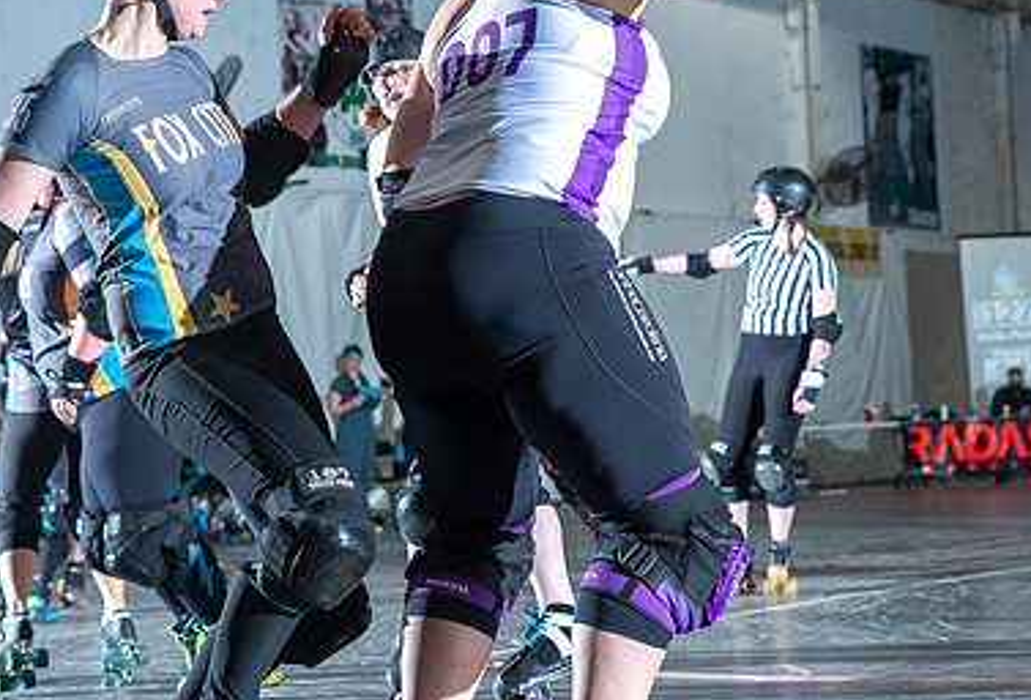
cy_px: 296
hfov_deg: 17.7
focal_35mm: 115
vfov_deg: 12.1
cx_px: 487
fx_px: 3312
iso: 800
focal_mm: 70
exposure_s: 1/160
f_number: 7.1
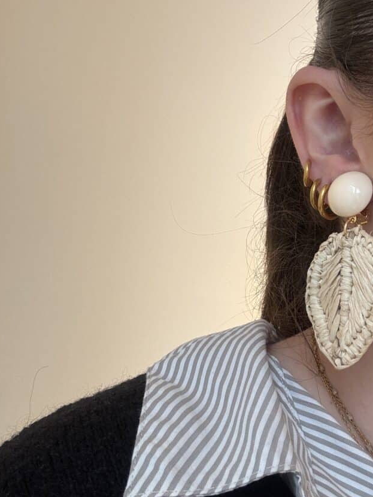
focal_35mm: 37
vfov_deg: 50.0
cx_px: 226
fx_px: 531
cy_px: 220
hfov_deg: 38.5
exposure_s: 1/100
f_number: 1.9
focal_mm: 2.69
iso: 64
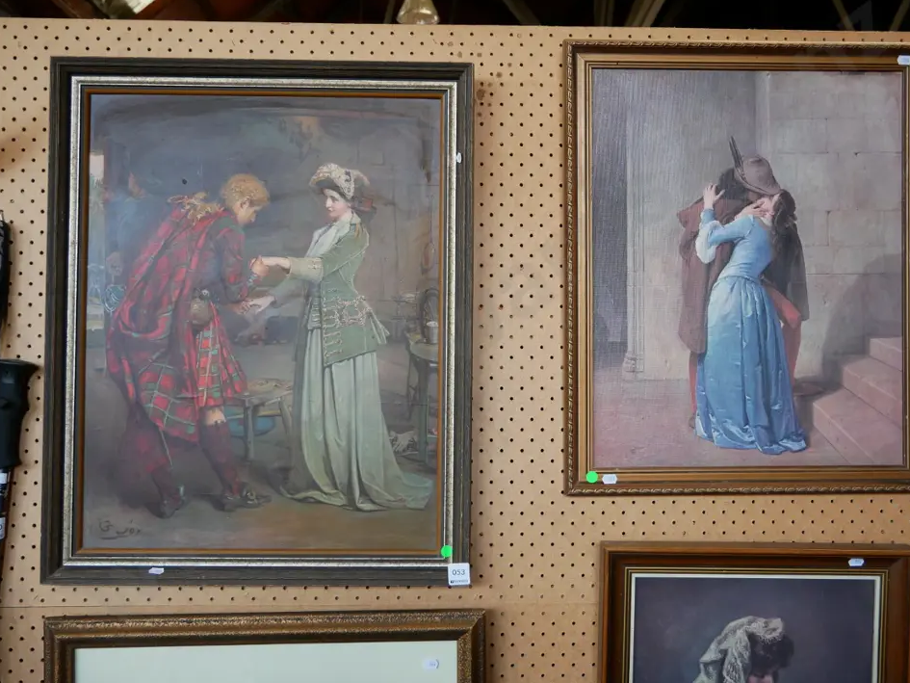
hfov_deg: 47.8
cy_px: 315
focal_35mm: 39
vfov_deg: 36.8
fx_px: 1025
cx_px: 489
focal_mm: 18
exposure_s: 1/60
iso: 640
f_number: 3.9
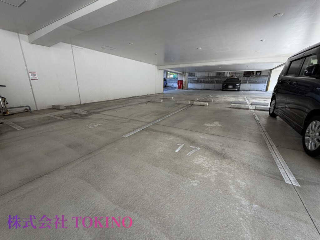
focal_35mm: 14
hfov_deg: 102.1
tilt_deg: -14.5
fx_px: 129
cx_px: 160
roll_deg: +0.7
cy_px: 120
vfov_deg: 85.7
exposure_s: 1/121
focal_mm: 2.22
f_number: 2.2
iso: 50
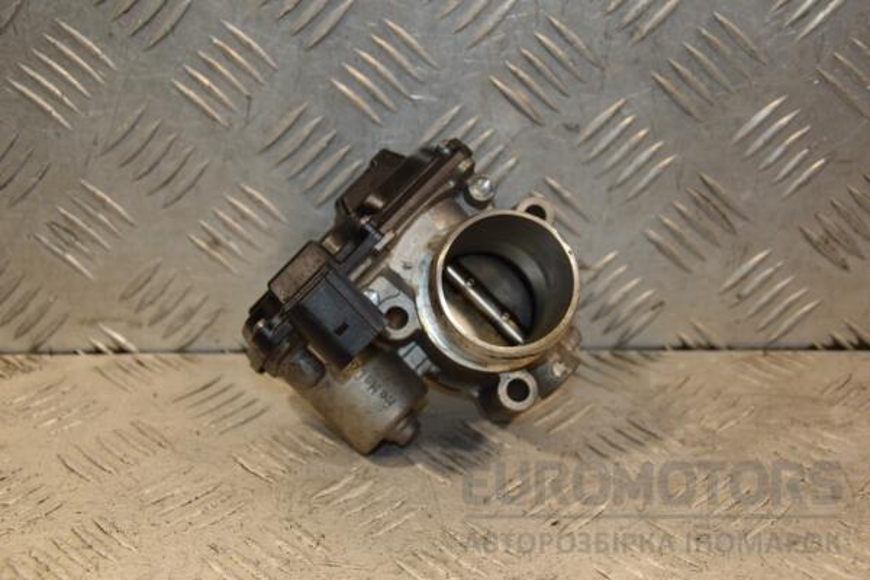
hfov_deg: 33.4
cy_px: 290
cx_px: 435
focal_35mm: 60
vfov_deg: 22.6
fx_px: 1450
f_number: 5.6
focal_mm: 40
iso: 800
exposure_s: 1/200
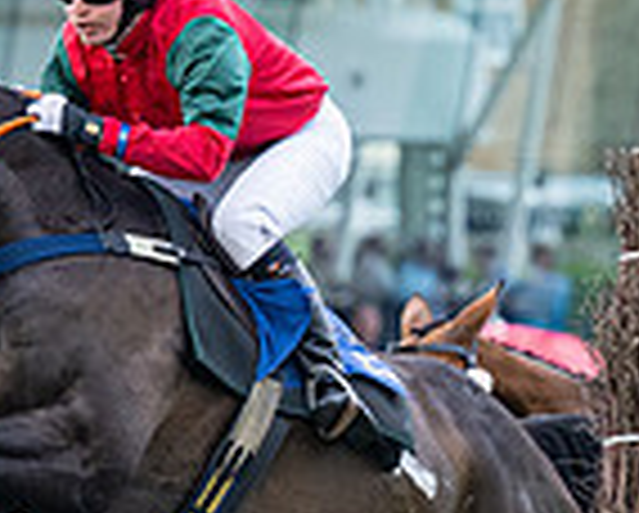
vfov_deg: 2.2
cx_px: 279
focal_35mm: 710
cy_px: 438
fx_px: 13446
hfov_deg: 2.7
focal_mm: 125
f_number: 2.8
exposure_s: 1/2500
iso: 800
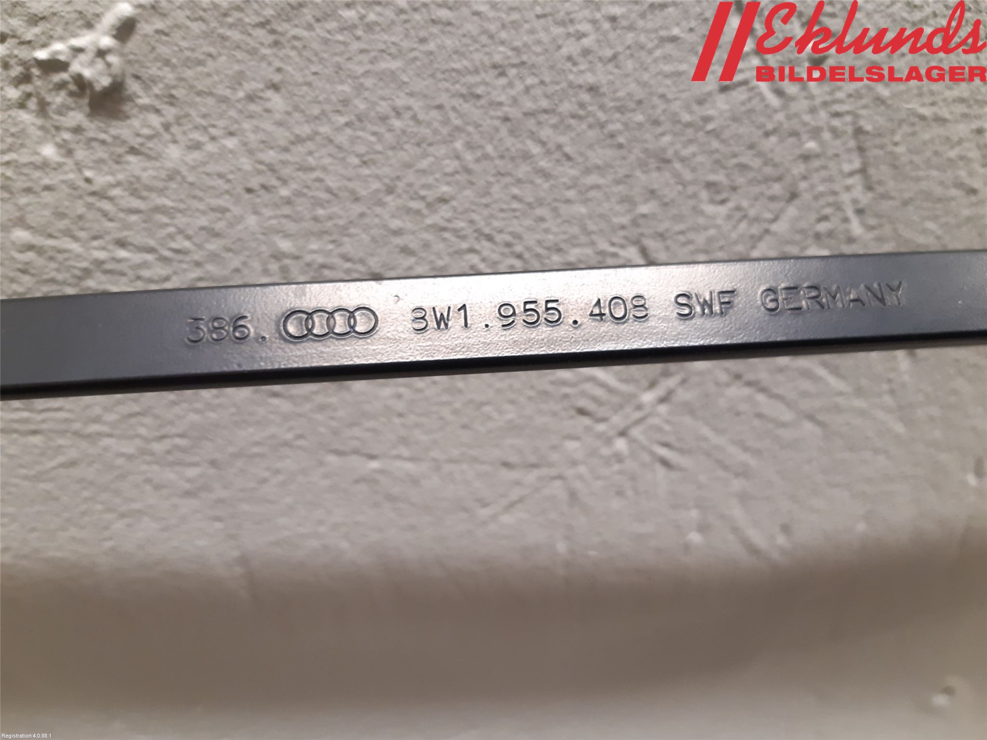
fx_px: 741
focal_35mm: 26
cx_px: 494
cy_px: 370
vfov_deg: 53.1
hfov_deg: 67.3
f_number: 1.7
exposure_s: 1/33
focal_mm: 3.93
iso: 200
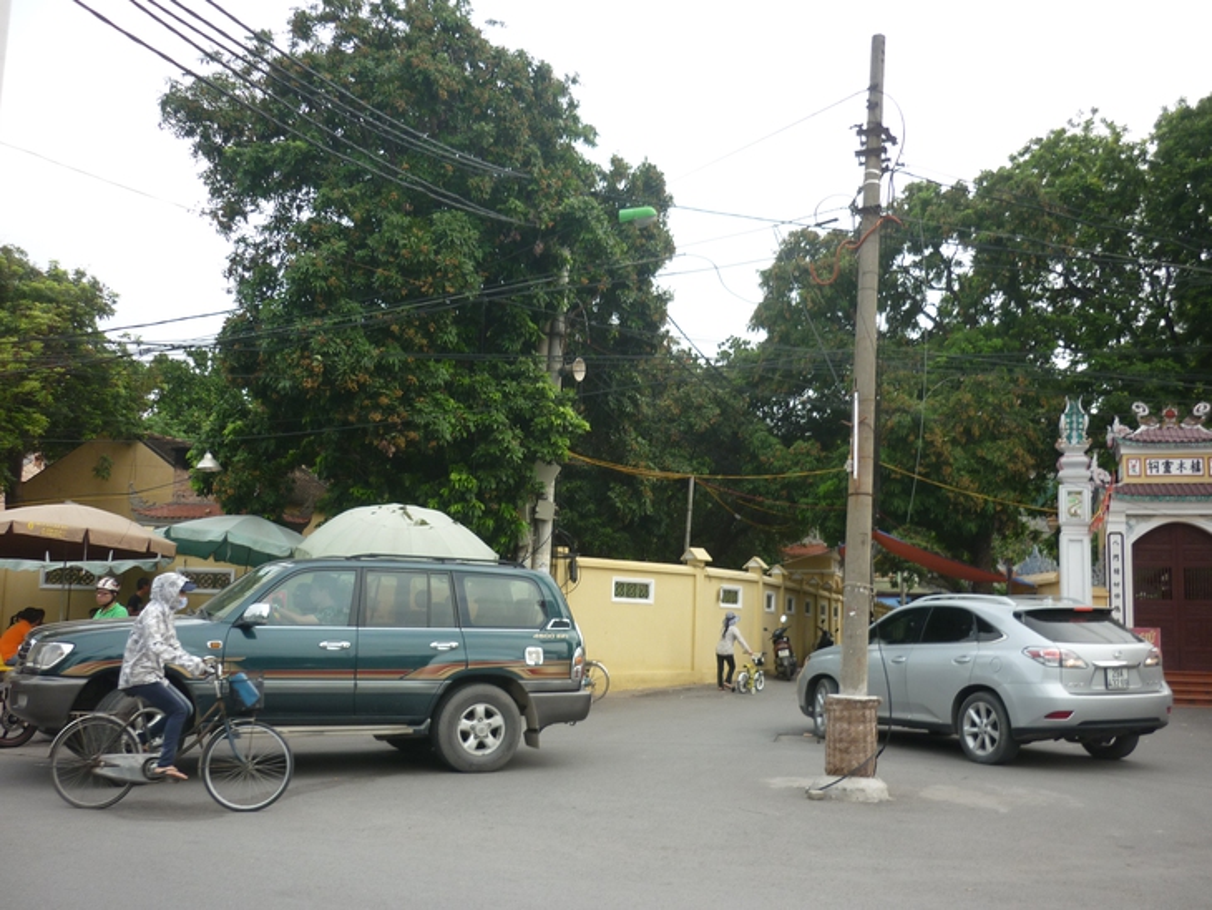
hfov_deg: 55.3
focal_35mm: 33
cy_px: 455
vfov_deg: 43.0
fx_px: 1156
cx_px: 606
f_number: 2.8
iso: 80
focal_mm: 5.5
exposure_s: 1/320
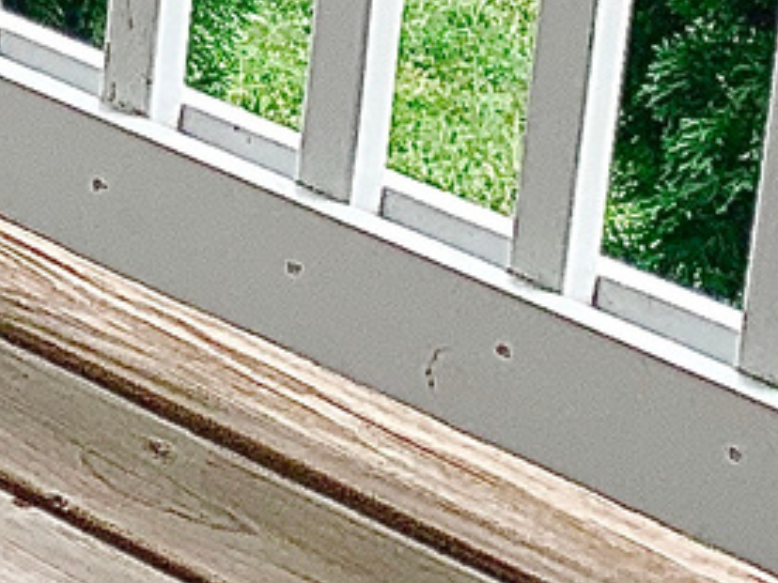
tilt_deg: -13.7
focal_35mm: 193
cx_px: -902
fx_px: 4338
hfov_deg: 9.4
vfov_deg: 7.0
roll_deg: -2.0
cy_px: -1101
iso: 25
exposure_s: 1/656
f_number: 1.8
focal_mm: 4.25
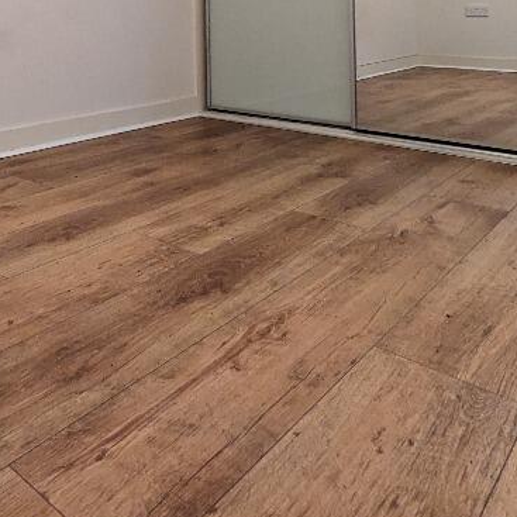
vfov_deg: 43.6
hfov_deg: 48.8
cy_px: -3
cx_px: 120
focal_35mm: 32
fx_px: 541
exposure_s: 1/25
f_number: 2.2
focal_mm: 1.95
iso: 422
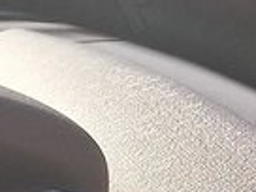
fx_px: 1250
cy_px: 375
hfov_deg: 10.2
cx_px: -360
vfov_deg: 8.4
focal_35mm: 169
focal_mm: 5.54
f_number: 1.8
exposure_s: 1/787
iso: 50
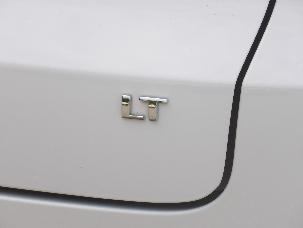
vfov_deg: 4.1
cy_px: 114
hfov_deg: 5.5
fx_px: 3177
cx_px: 152
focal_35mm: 363
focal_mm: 65.2
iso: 100
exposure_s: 1/276
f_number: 4.2
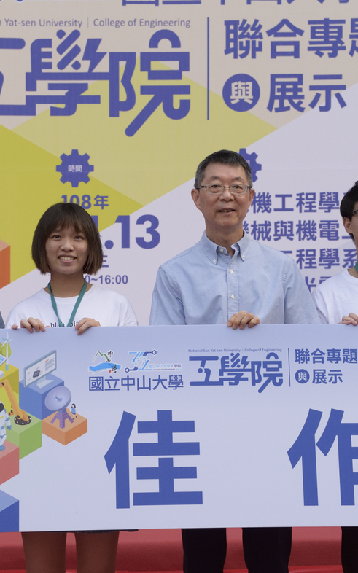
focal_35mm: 109
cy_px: 274
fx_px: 1702
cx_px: 147
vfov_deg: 19.1
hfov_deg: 12.0
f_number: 6.3
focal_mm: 60
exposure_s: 1/1250
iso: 2500
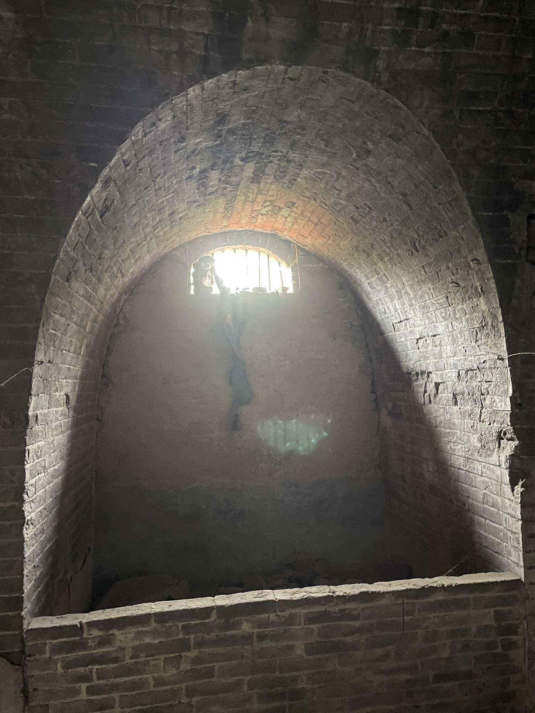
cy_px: 356
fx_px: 536
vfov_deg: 67.3
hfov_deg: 53.1
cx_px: 268
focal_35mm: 26
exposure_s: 1/10
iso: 500
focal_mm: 4.2
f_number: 1.6
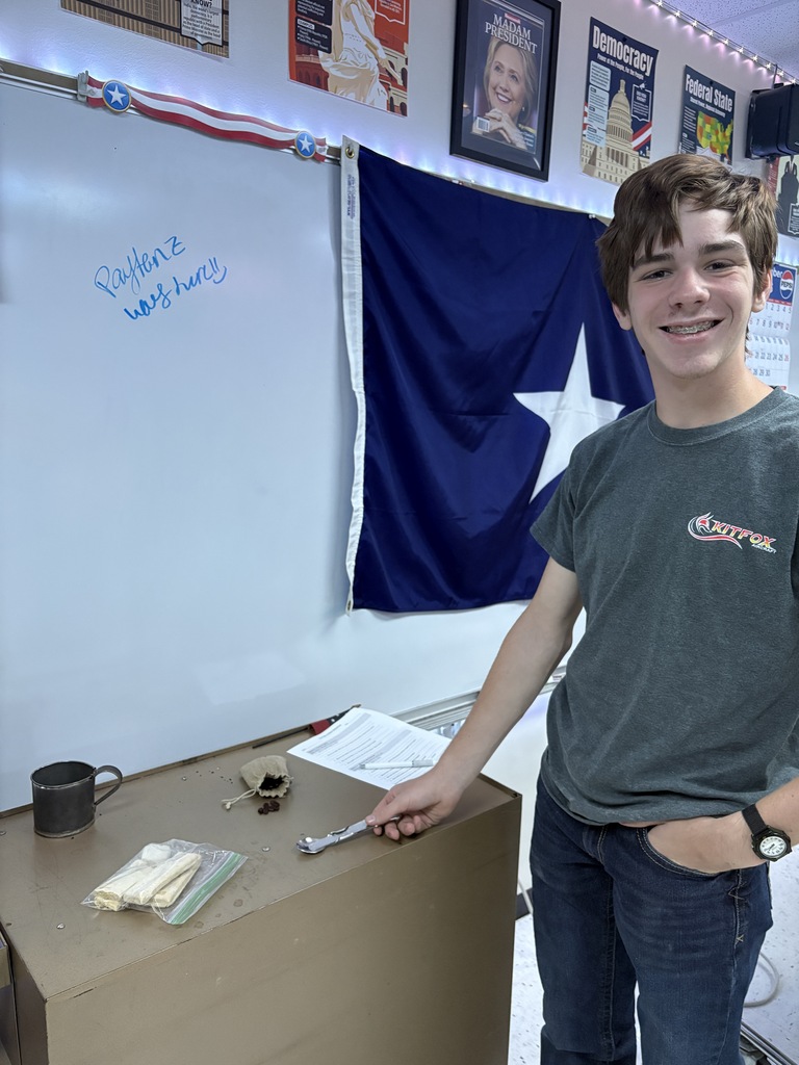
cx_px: 400
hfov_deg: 53.1
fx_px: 800
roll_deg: -1.4
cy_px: 532
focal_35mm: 26
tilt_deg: -9.9
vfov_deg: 67.3
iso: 500
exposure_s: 1/60
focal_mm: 5.96
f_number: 1.6
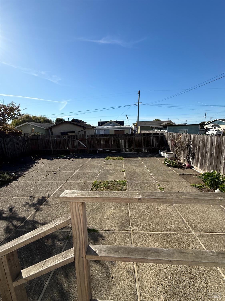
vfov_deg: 102.1
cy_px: 150
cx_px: 112
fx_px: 121
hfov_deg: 85.7
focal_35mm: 14
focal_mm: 2.22
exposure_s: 1/2237
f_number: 2.2
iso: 50
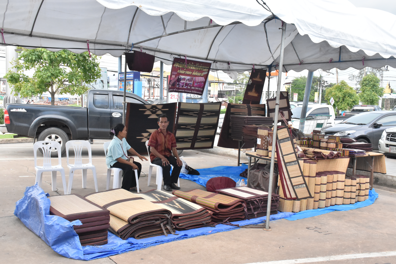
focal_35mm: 36
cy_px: 132
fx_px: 396
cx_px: 198
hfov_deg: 53.1
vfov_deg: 36.9
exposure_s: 1/500
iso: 2000
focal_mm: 24
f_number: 11
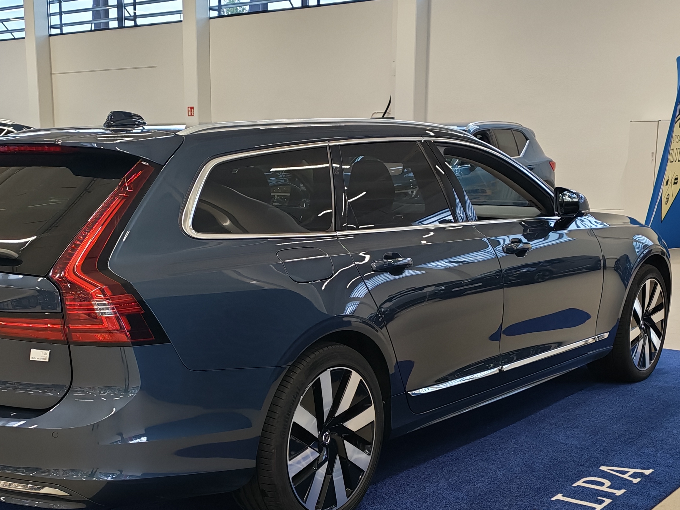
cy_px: 346
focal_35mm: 53
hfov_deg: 36.0
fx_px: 1041
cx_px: 262
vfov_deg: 27.3
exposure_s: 1/100
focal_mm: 6.12
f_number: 1.9
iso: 125
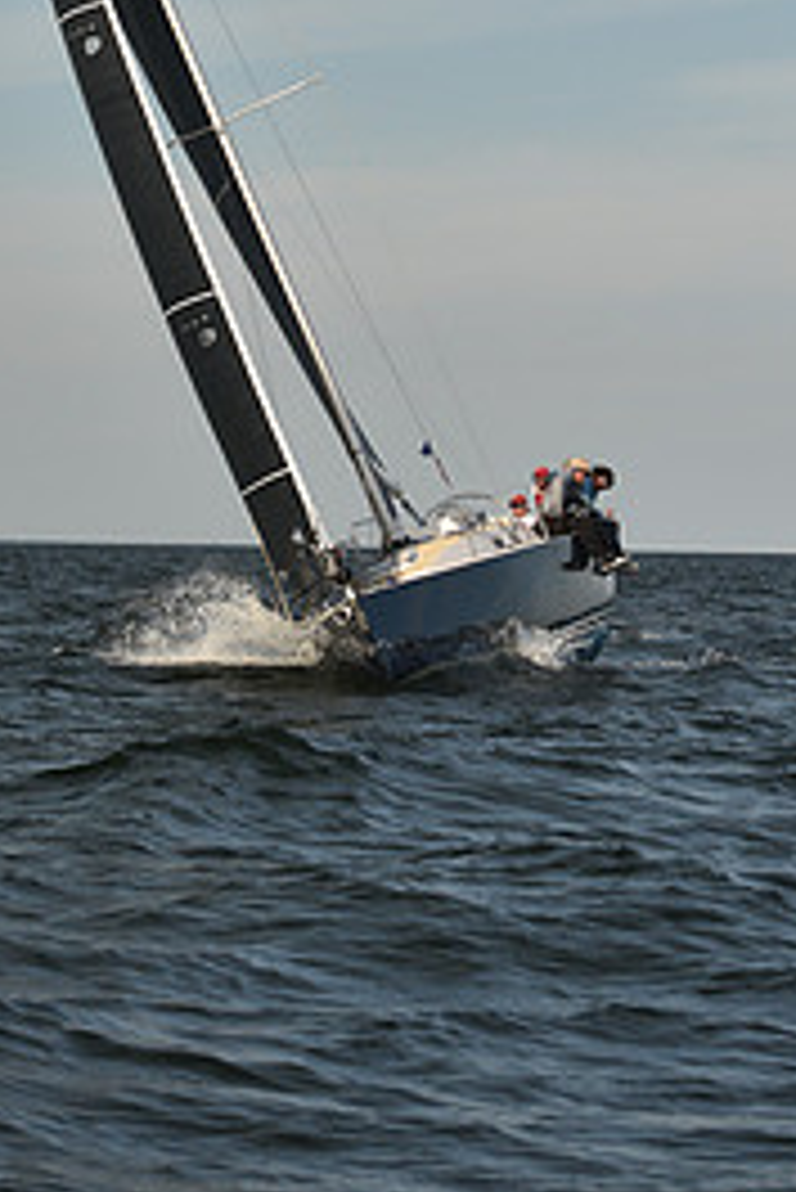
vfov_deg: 13.3
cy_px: 67
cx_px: 286
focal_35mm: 153
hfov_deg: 9.0
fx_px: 5067
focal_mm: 70
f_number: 5
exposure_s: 1/800
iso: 250
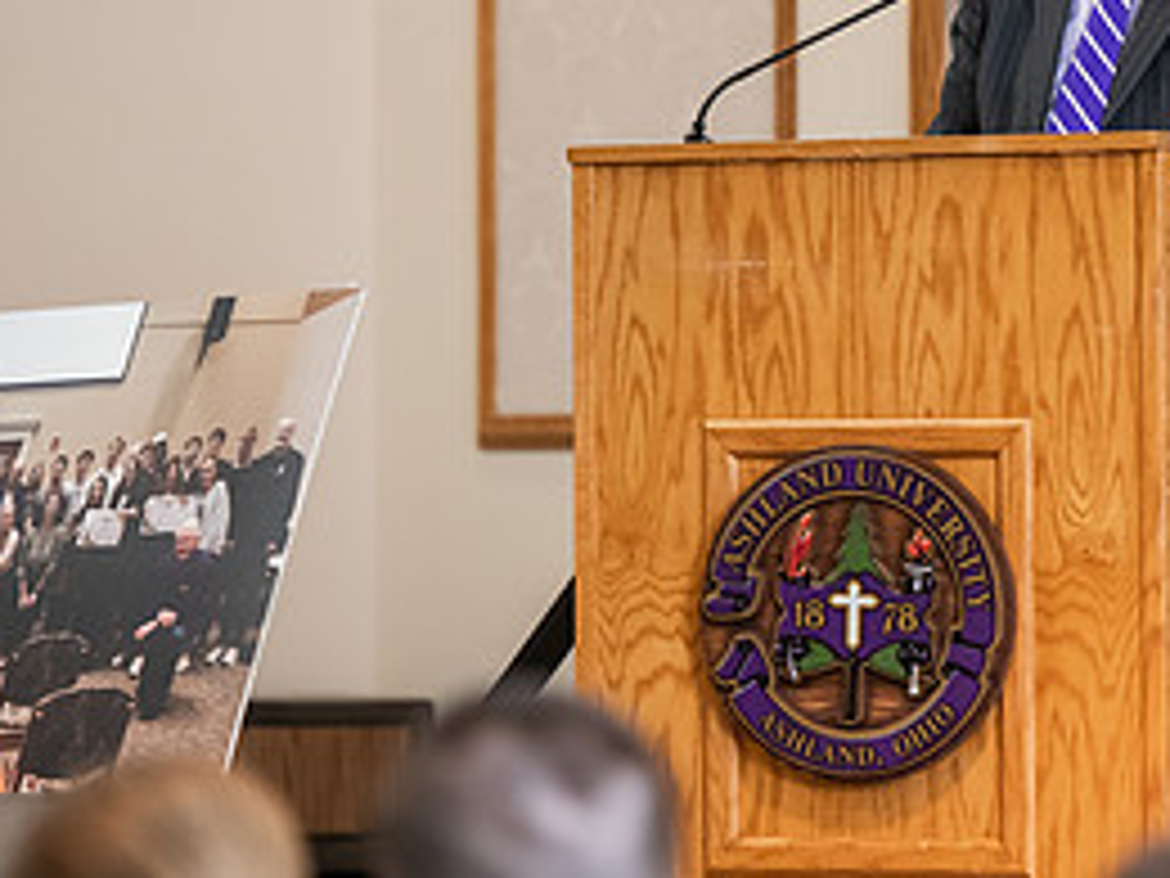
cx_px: 1134
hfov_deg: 6.6
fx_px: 10140
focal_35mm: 300
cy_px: 295
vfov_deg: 5.0
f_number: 3.2
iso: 2000
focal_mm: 140
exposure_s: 1/200
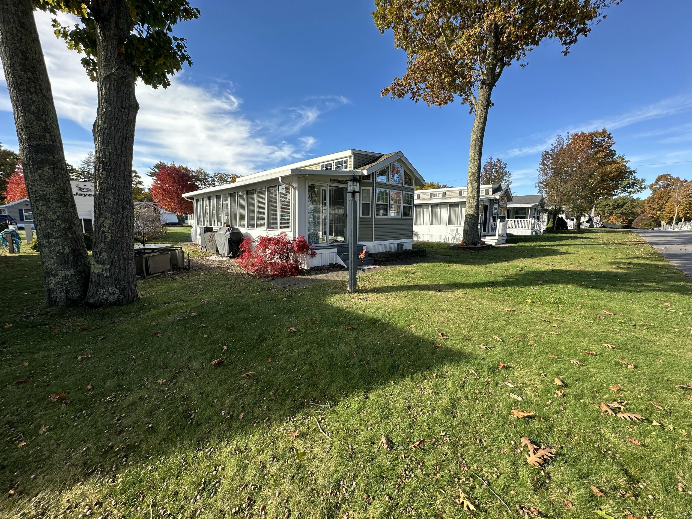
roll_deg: -0.7
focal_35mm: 14
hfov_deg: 102.1
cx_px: 346
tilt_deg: -7.6
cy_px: 260
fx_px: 280
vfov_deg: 85.7
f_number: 2.2
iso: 40
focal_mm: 2.22
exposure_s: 1/496
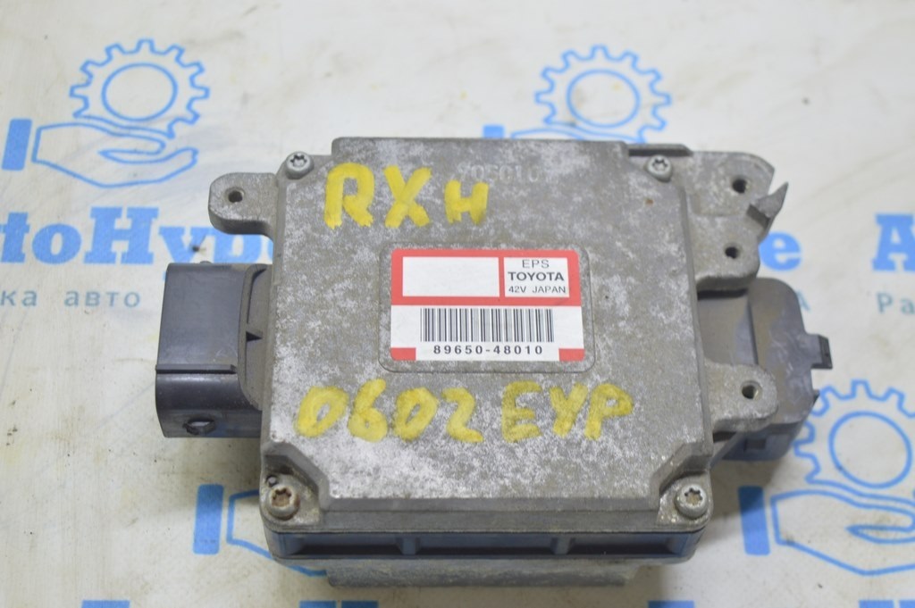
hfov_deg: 35.1
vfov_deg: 23.7
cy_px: 304
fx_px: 1448
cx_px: 458
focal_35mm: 57
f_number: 5.6
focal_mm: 38
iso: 400
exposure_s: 1/20
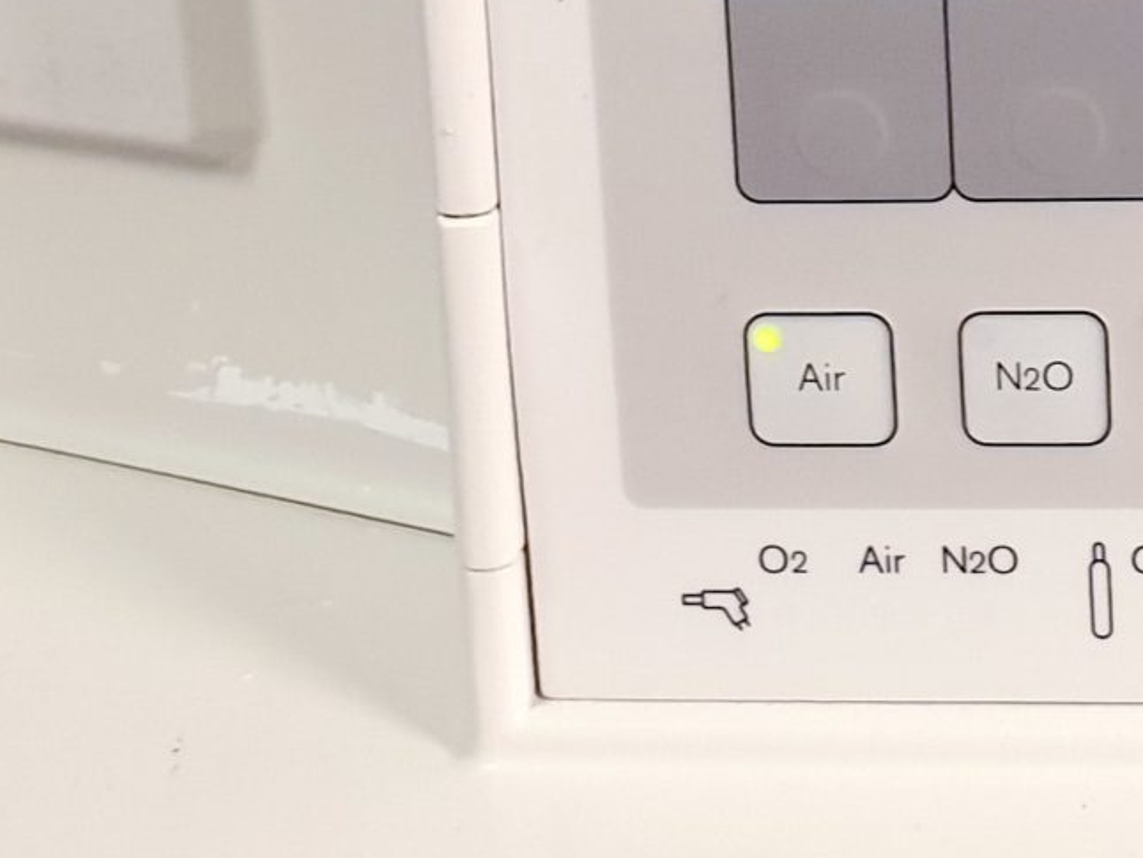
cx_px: 1720
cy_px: -412
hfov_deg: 17.2
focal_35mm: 103
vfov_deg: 13.6
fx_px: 3402
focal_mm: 4.3
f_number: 2.4
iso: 250
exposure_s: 1/50
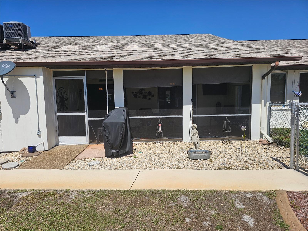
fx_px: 205
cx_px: 154
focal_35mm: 23
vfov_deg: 58.9
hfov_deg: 73.9
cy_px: 116
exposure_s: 1/1677
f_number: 1.7
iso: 12
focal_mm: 6.3
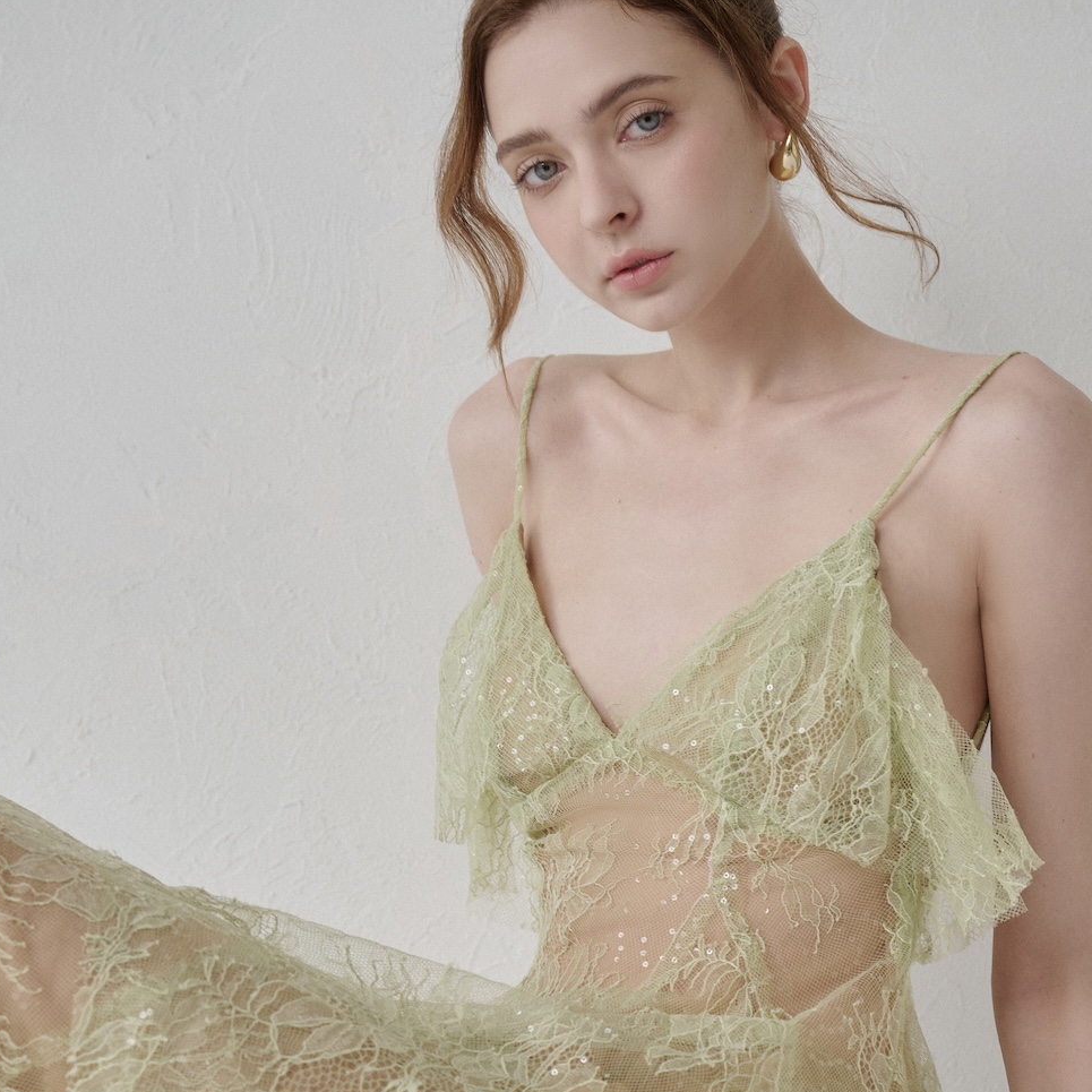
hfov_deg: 20.6
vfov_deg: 20.5
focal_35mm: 84
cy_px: 833
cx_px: 594
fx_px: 2998
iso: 320
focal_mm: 53
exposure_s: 1/160
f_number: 5
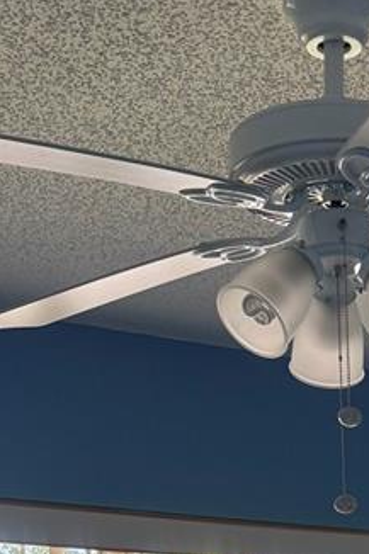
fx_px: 1416
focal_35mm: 92
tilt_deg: -4.8
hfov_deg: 14.5
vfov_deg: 19.2
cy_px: 851
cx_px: 408
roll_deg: +0.9
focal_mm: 6.76
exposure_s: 1/229
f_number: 1.78
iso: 160
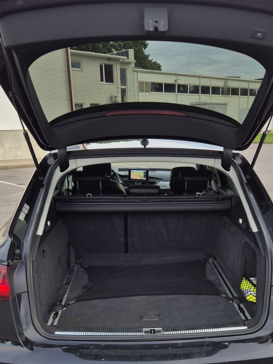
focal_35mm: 39
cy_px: 248
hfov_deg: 36.8
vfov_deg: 47.0
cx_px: 152
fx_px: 410
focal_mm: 5.4
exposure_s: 1/180
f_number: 1.8
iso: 25
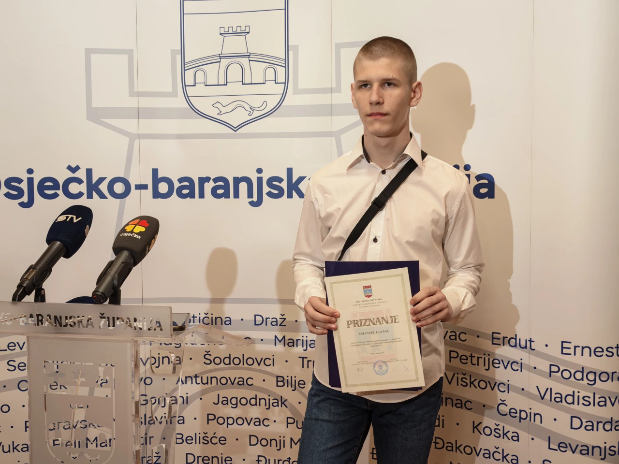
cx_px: 310
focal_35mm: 46
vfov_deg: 31.5
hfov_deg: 41.2
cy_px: 232
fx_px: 823
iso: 400
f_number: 1.6
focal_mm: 6.55
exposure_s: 1/33
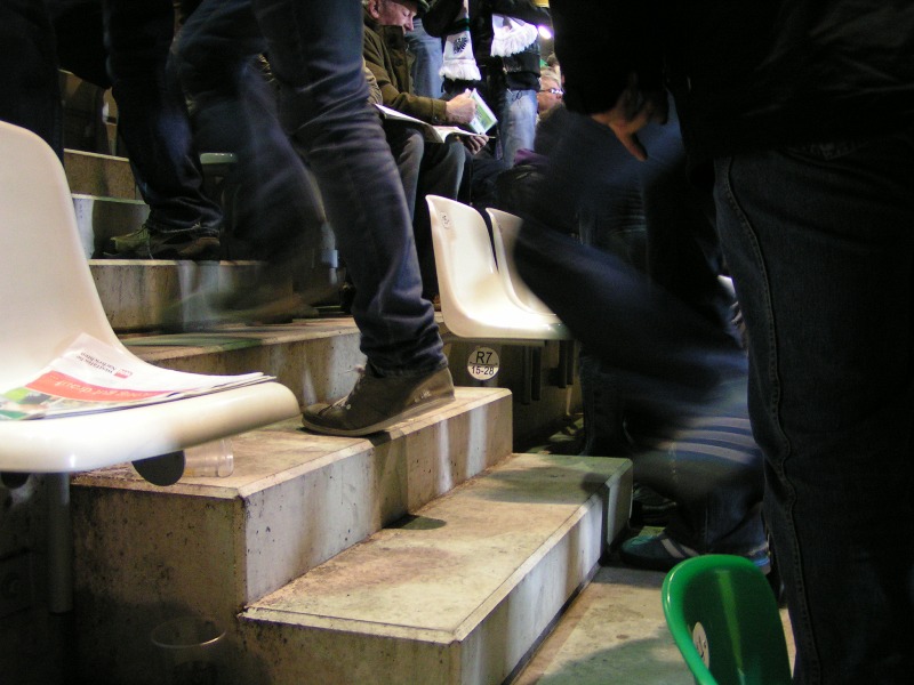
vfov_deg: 37.7
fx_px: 1003
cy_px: 342
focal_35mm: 38
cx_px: 457
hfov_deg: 49.0
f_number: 2.8
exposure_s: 1/10
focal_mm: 5.8
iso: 200
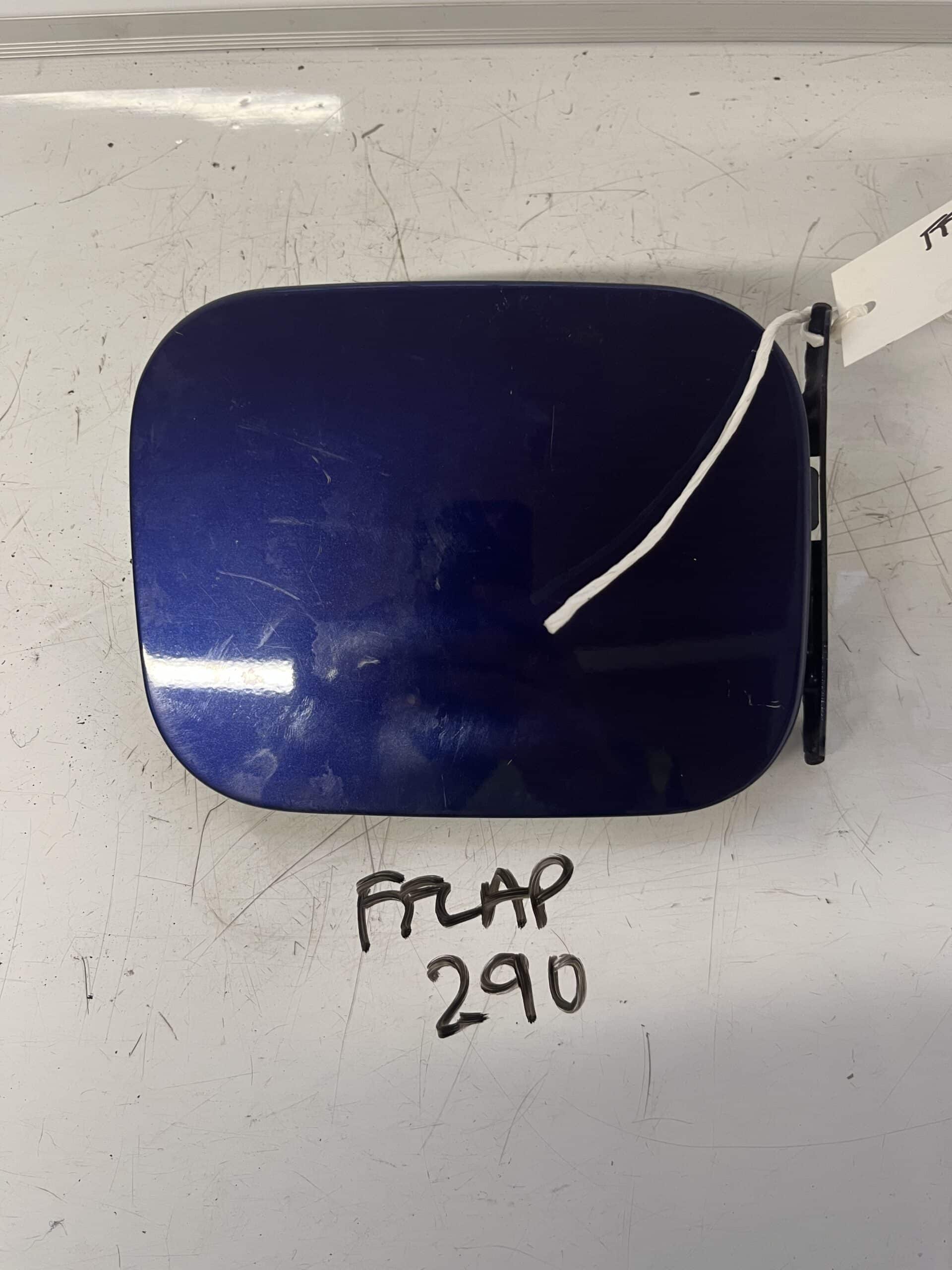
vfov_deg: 67.3
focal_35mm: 26
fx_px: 953
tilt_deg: -66.2
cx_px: 476
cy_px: 635
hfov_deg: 53.1
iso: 125
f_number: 1.6
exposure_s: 1/50
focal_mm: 5.1
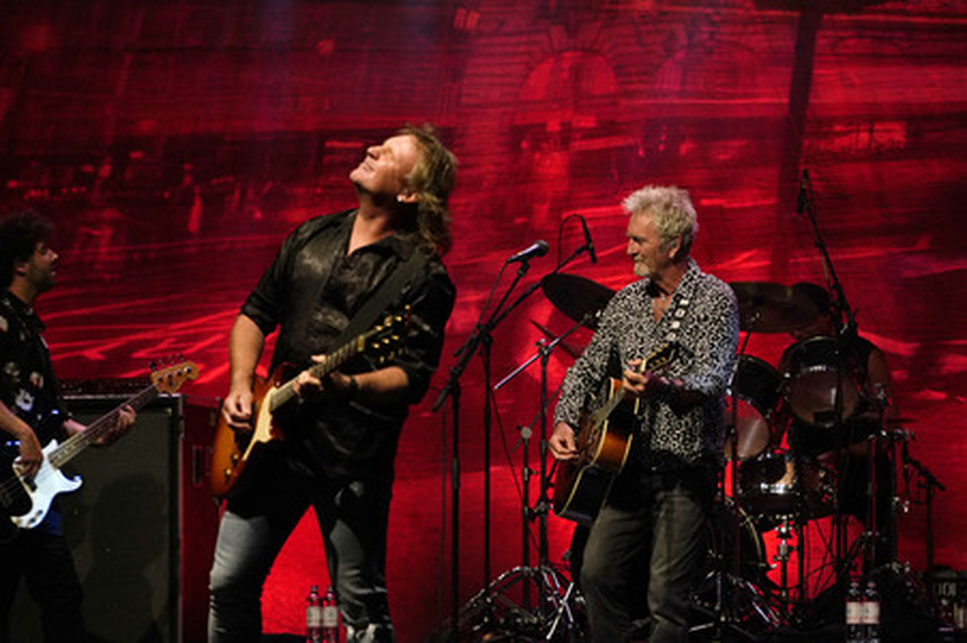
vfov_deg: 6.9
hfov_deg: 10.3
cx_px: 484
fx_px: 5368
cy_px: 322
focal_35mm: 200
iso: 1600
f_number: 5.6
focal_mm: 200
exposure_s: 1/100
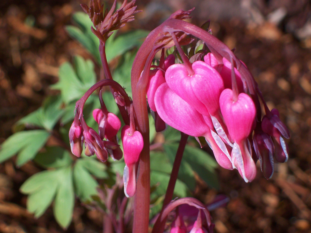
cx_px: 156
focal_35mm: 108
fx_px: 970
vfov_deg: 13.7
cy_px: 116
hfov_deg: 18.2
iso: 80
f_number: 4.8
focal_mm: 18
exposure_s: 1/375
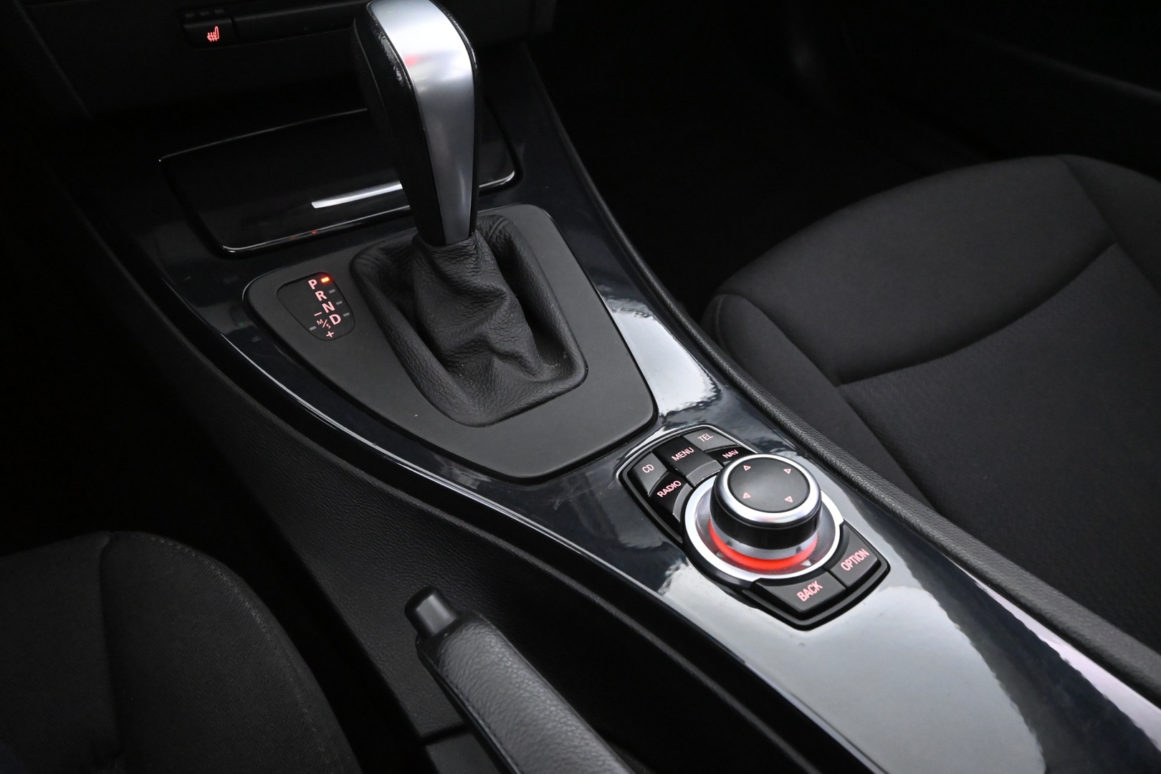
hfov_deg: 73.7
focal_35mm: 24
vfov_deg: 53.1
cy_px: 387
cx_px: 580
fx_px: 774
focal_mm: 16
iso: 6400
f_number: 4.5
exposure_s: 1/25
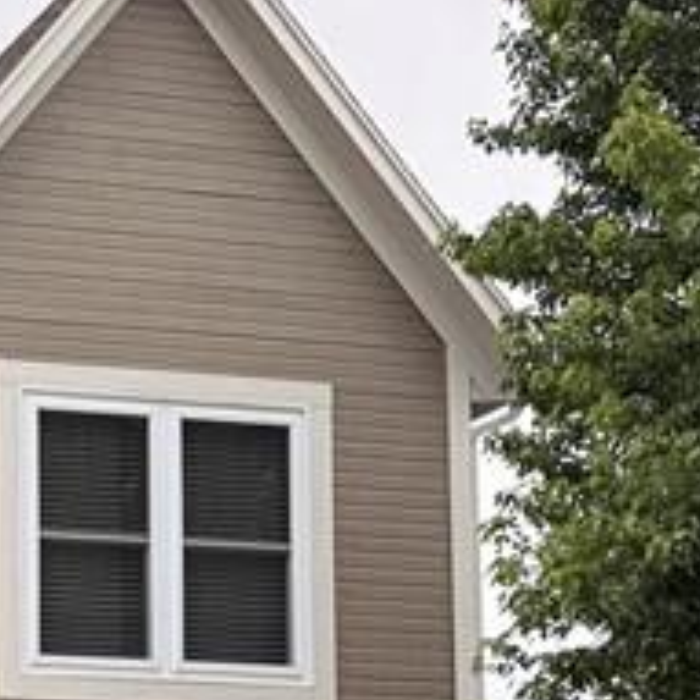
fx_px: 2608
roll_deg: -0.8
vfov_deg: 14.6
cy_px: 935
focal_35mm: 114
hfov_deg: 13.8
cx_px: -506
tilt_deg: +4.7
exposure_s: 1/2370
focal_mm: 6.76
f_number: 1.78
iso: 80
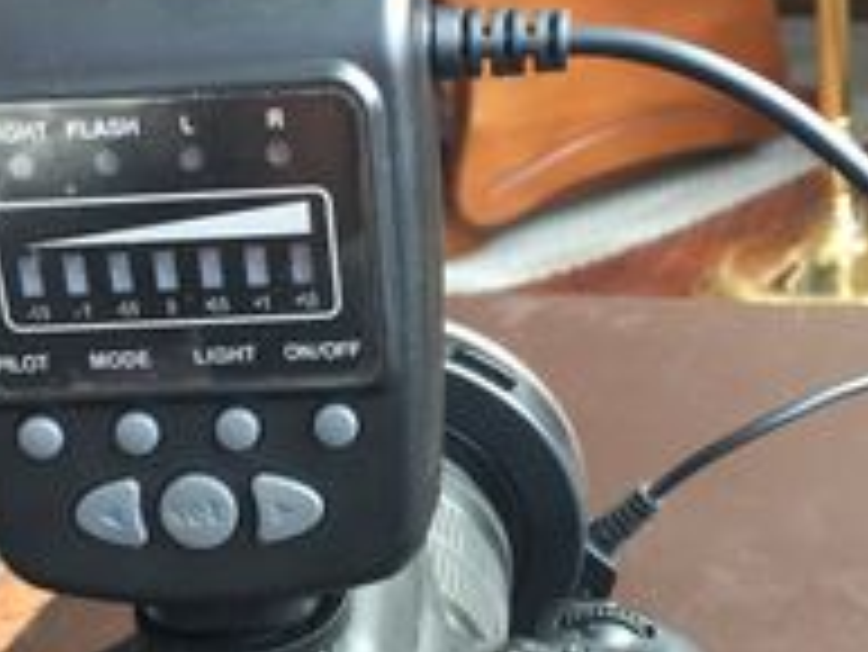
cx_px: 409
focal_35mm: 60
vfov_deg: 24.0
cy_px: 540
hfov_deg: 32.2
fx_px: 1505
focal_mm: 4.15
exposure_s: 1/30
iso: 64
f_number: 2.2
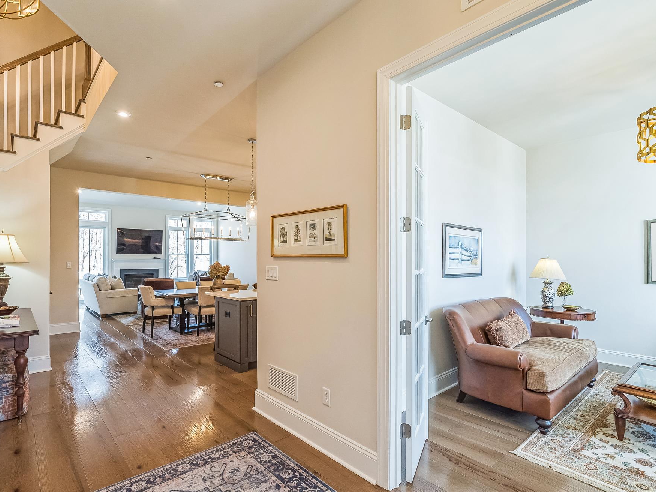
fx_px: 341
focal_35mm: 18
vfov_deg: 71.6
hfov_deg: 87.4
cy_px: 250
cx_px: 292
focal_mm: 16
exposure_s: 1/100
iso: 1250
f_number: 6.3
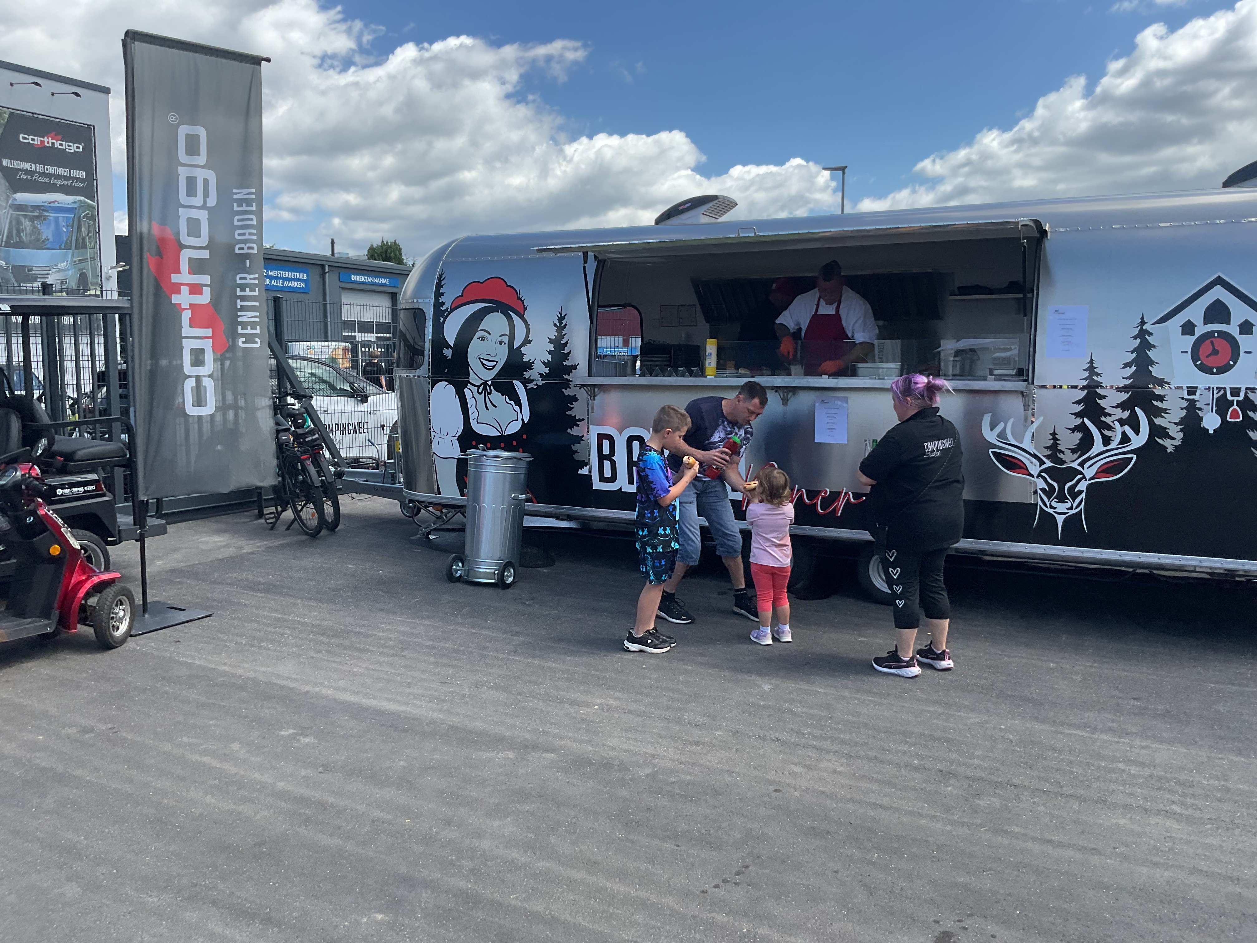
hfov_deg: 61.7
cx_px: 628
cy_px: 472
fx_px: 1053
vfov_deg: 48.2
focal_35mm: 29
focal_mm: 3
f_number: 1.8
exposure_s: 1/1035
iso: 16
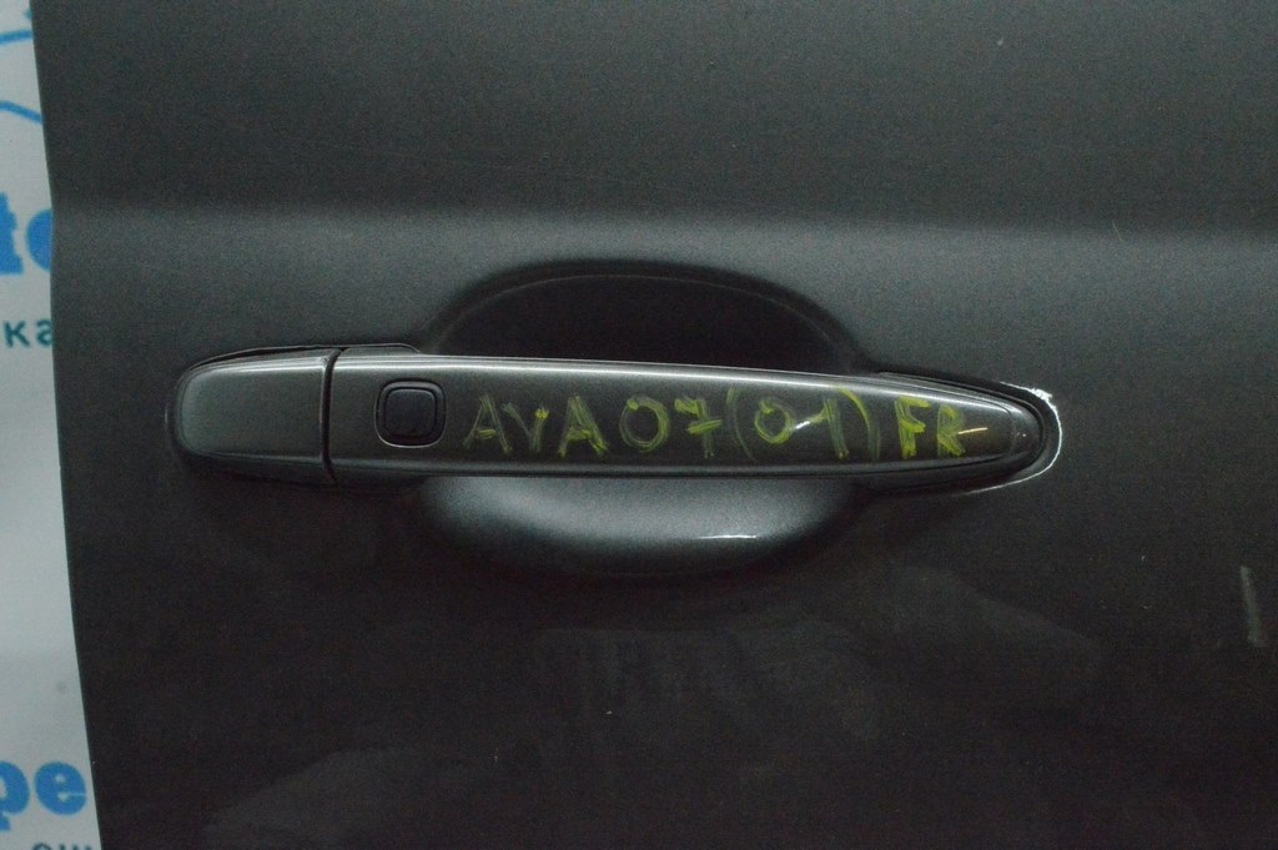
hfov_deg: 55.1
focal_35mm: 34
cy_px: 425
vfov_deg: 38.3
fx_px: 1224
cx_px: 639
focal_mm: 23
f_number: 16
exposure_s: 1/160
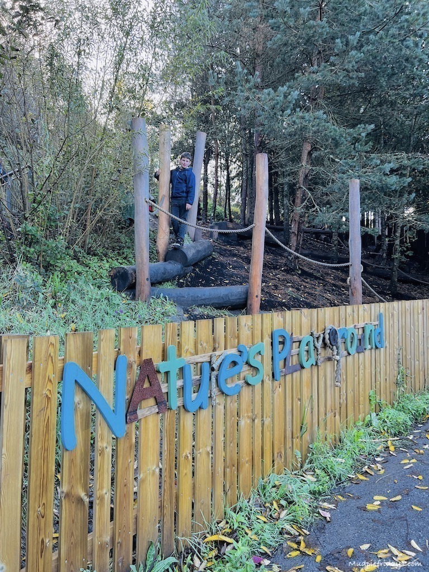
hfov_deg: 53.1
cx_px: 214
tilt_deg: +3.5
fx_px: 430
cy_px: 286
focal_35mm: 26
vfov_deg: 67.3
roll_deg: -0.9
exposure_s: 1/125
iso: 64
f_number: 1.5
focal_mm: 5.7
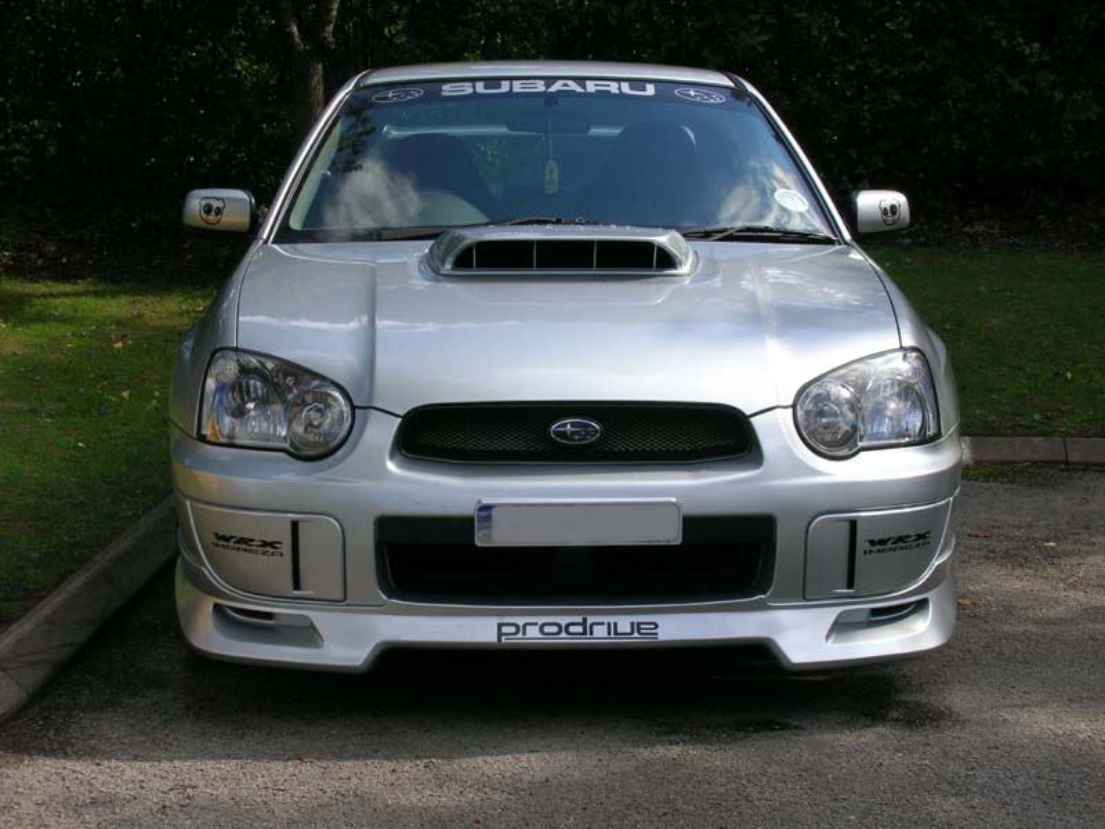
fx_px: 2011
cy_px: 414
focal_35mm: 63
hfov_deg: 30.7
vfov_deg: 23.3
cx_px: 552
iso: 50
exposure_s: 1/137
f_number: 6.1
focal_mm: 10.4
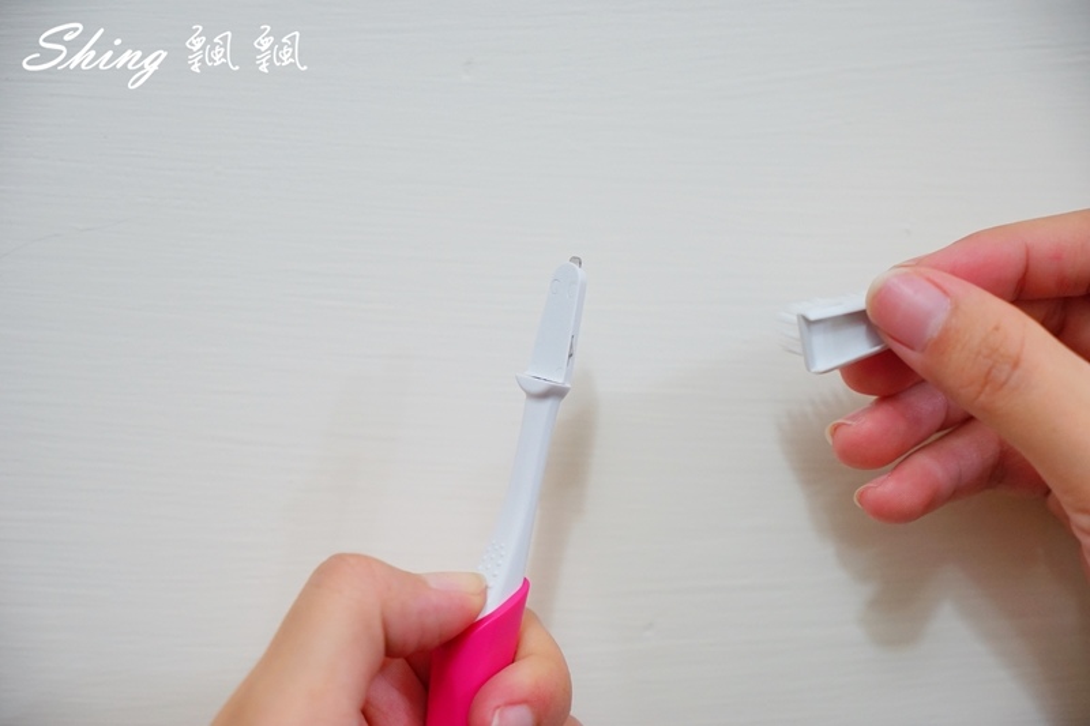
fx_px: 2119
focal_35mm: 70
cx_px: 545
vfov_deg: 19.4
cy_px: 363
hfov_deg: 28.8
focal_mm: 70
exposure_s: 1/60
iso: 1000
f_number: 4
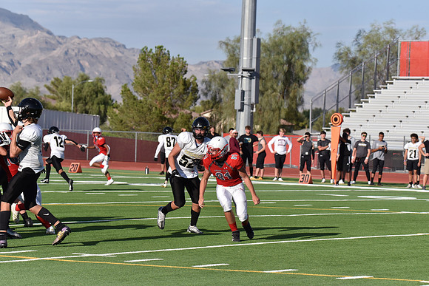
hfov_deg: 12.8
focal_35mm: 160
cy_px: 143
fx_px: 1907
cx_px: 214
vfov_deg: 8.6
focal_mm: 160
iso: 720
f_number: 8
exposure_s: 1/3200
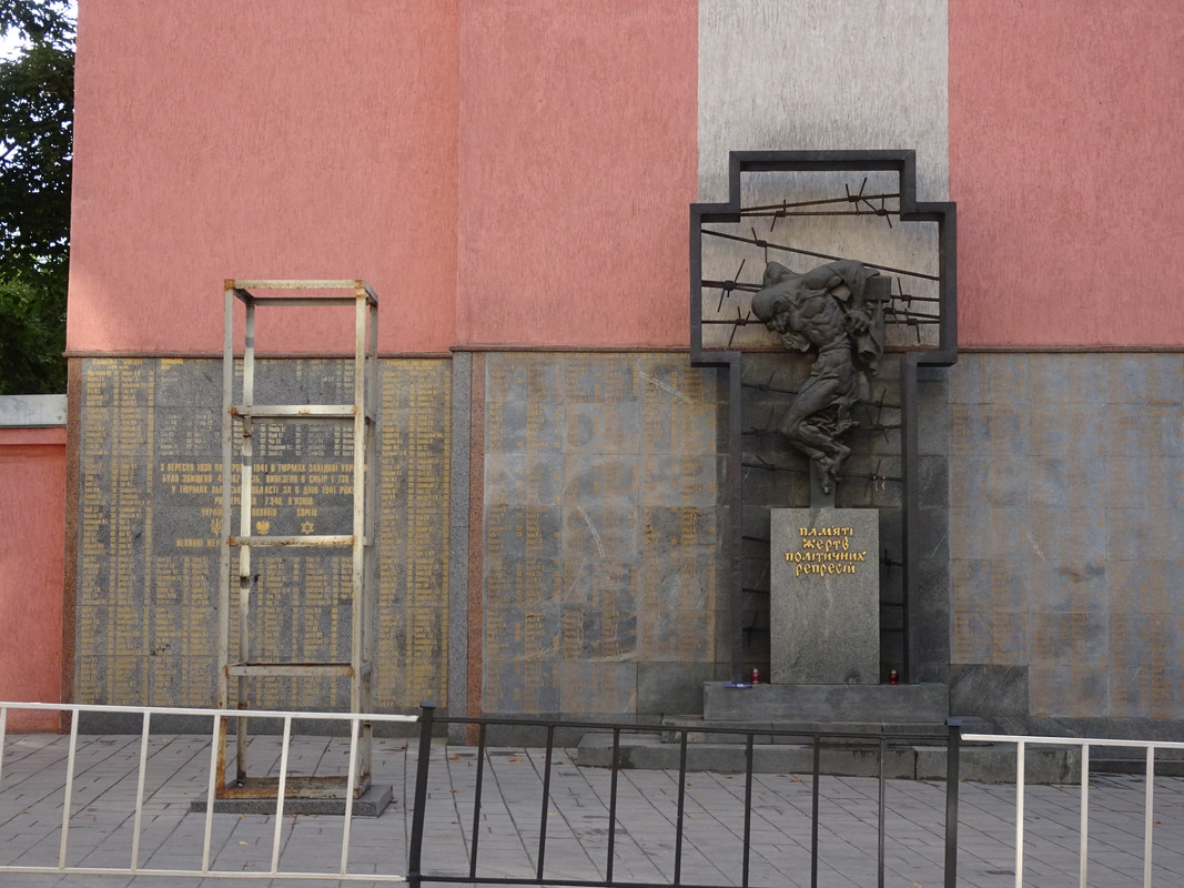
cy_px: 444
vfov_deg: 24.4
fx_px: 2052
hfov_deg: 32.2
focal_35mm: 60
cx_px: 592
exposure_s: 1/250
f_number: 4.5
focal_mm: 10.23
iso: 200
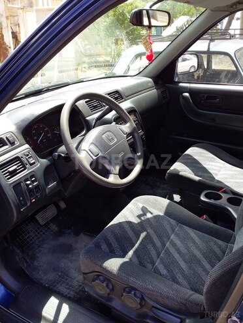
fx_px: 290
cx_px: 122
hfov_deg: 45.4
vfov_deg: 58.4
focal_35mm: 31
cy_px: 162
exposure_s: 1/144
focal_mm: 3.3
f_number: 2.2
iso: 40
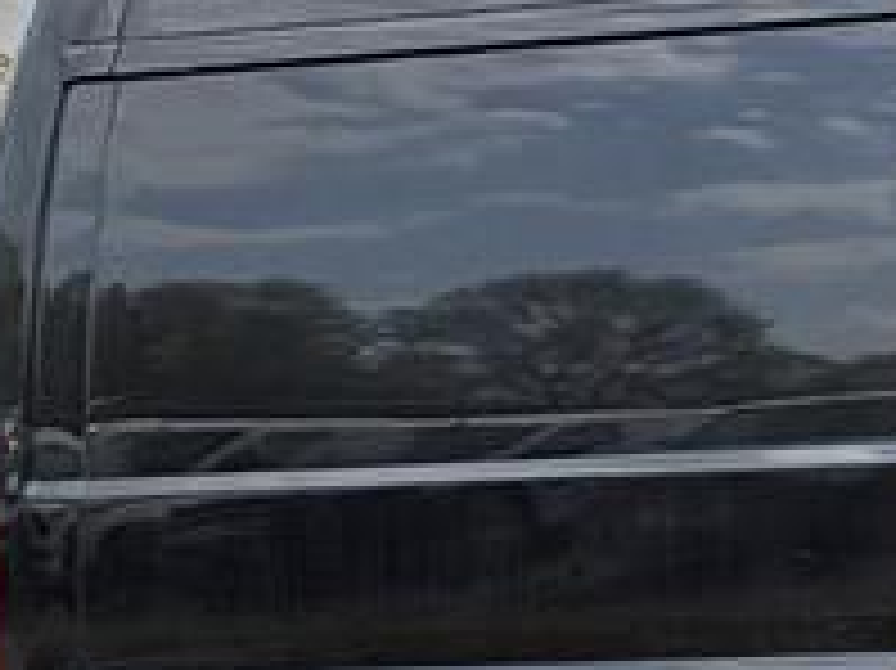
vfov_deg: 23.1
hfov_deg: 18.6
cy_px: 216
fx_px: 1630
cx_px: 1819
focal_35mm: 63
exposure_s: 1/840
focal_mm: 2.22
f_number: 2.2
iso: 50
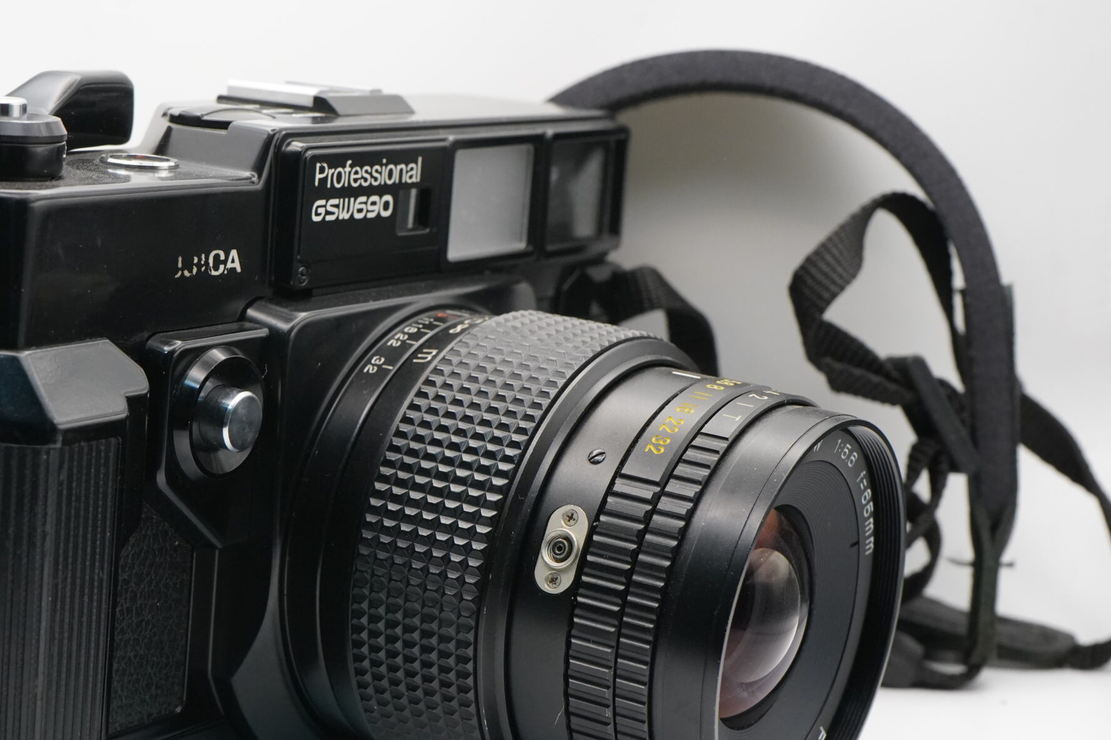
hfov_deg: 28.0
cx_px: 406
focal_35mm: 72
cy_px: 432
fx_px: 2222
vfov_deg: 18.9
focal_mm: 50
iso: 4000
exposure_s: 1/125
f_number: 10
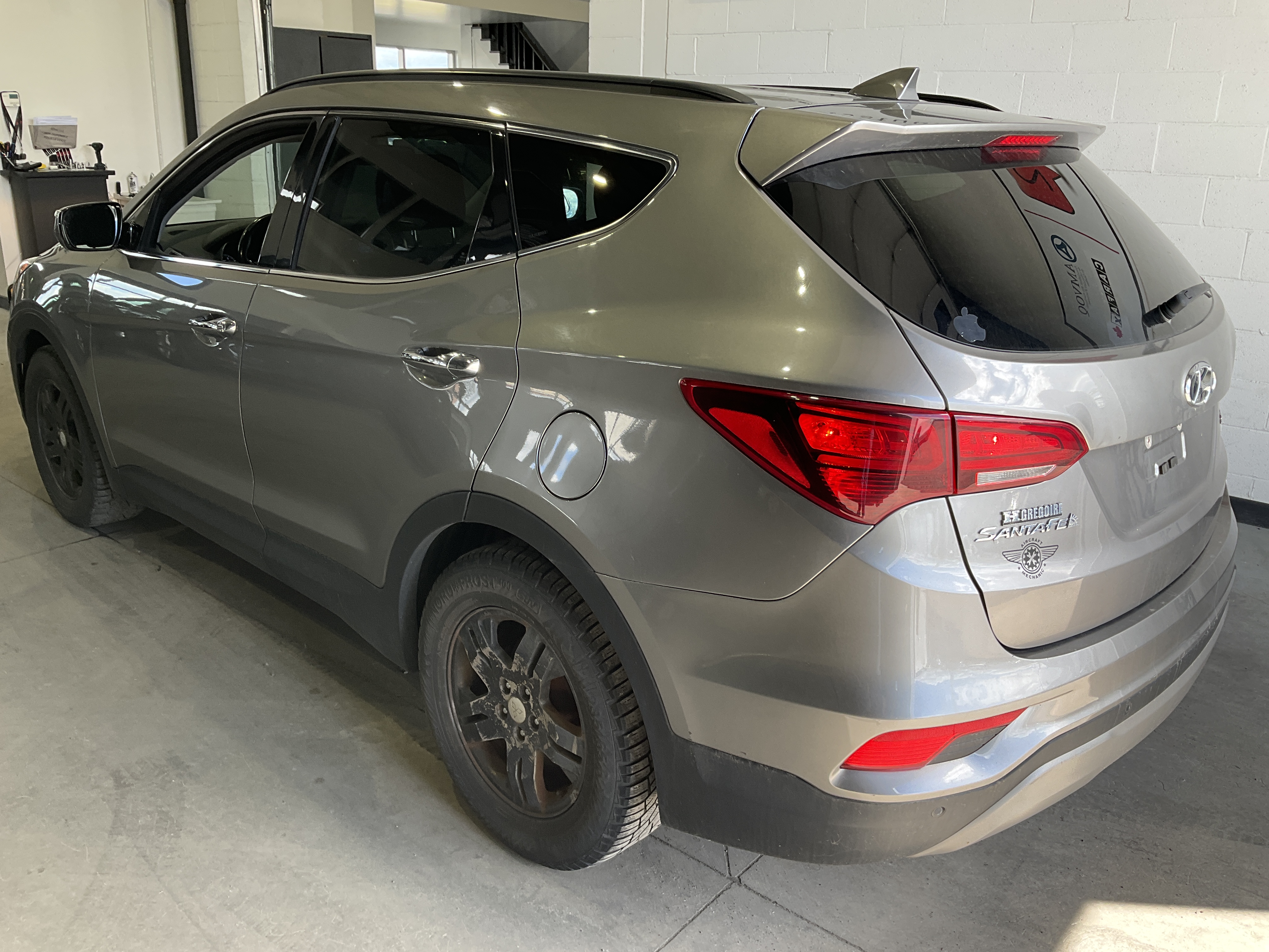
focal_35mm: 29
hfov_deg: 61.7
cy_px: 476
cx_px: 634
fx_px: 1063
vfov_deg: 48.2
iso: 25
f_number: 1.8
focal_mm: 3
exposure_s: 1/123
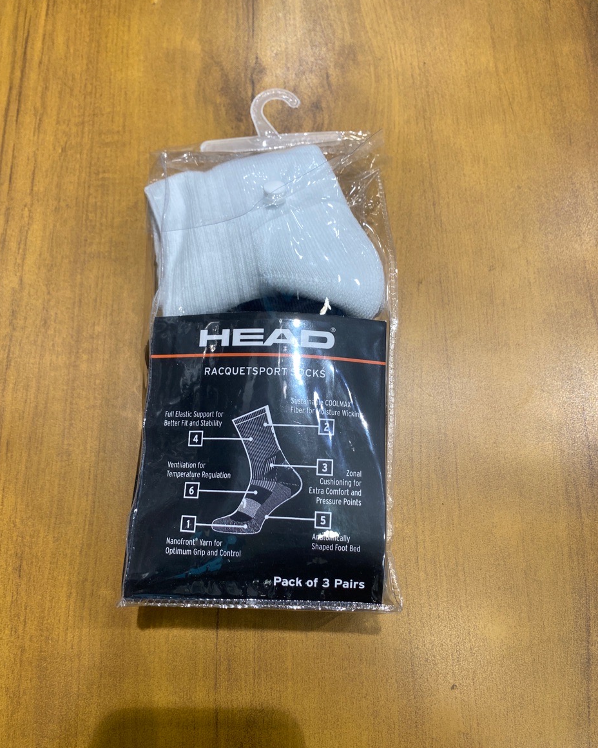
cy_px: 406
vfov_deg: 62.1
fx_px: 619
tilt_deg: -76.6
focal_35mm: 28
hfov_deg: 51.5
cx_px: 295
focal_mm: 4.25
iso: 64
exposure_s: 1/100
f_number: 1.8
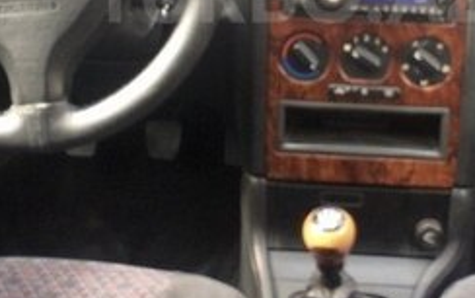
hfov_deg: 24.8
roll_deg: -1.8
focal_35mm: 83
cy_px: -7
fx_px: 1075
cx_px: 292
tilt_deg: -23.1
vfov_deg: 15.5
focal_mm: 4.15
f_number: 2.2
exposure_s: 1/50
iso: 50
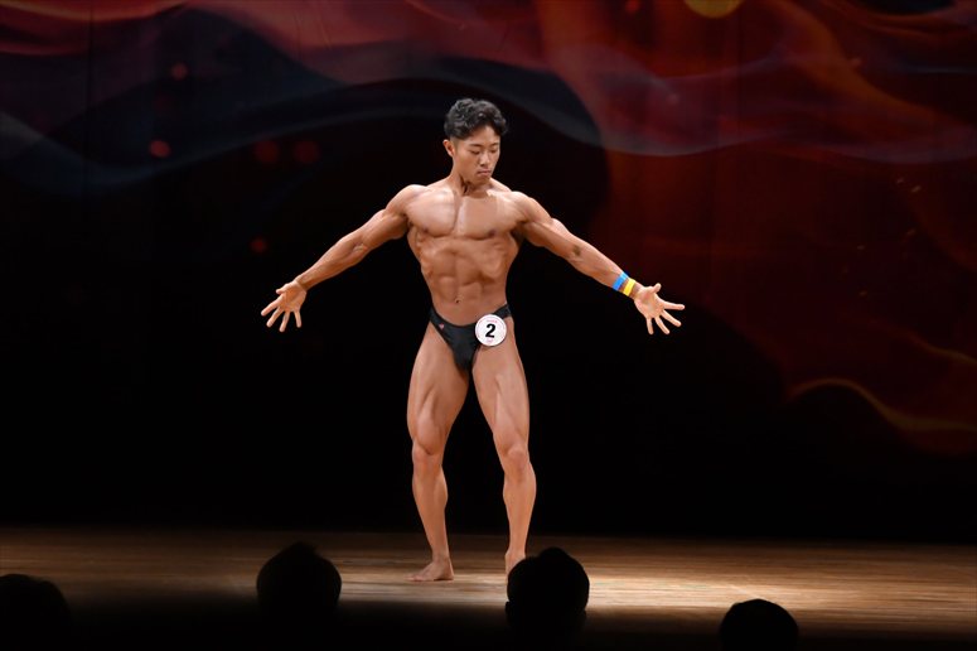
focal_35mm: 240
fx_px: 6510
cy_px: 326
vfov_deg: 5.7
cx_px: 488
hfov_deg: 8.6
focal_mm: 160
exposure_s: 1/400
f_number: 5.6
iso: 3200
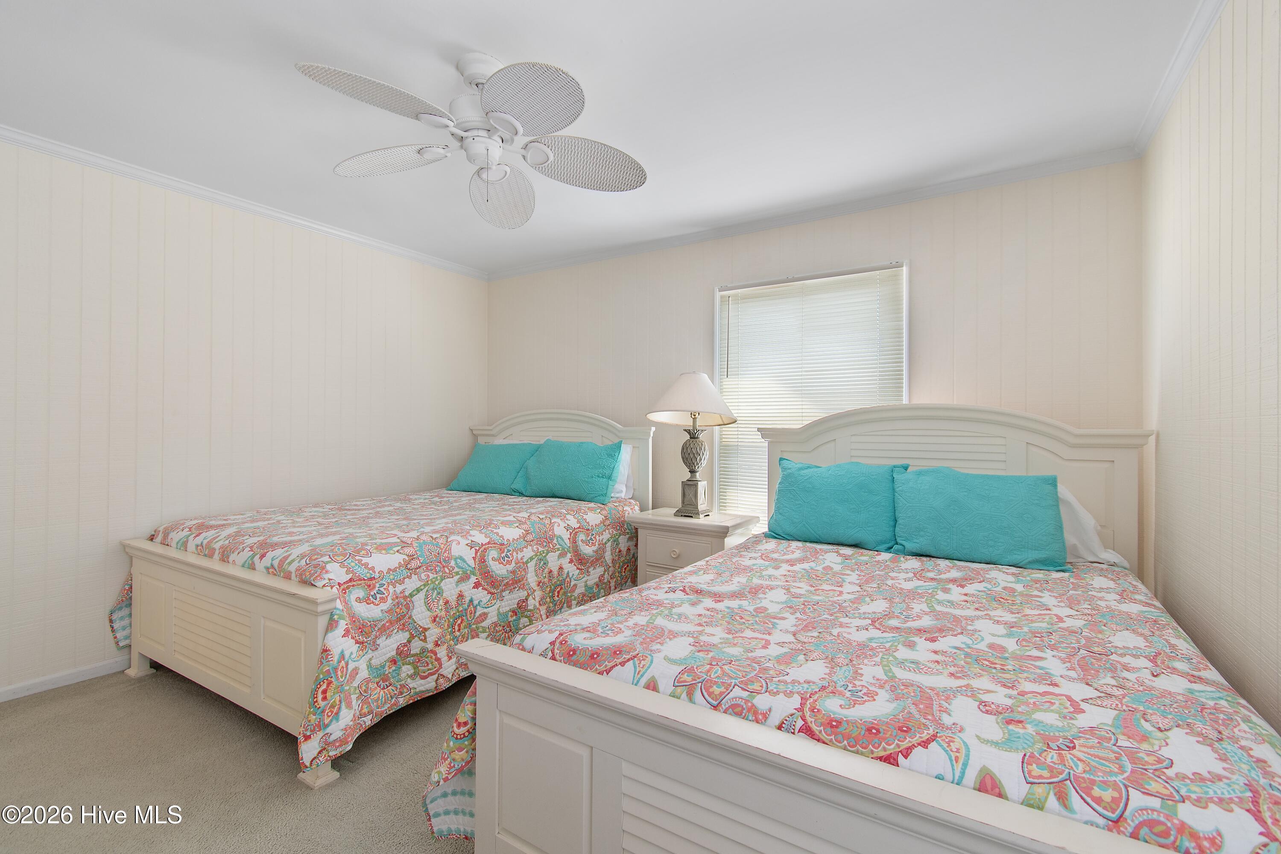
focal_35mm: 15
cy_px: 427
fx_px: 534
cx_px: 640
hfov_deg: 100.4
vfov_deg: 77.3
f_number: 4.5
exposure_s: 1/20
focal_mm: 10
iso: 100
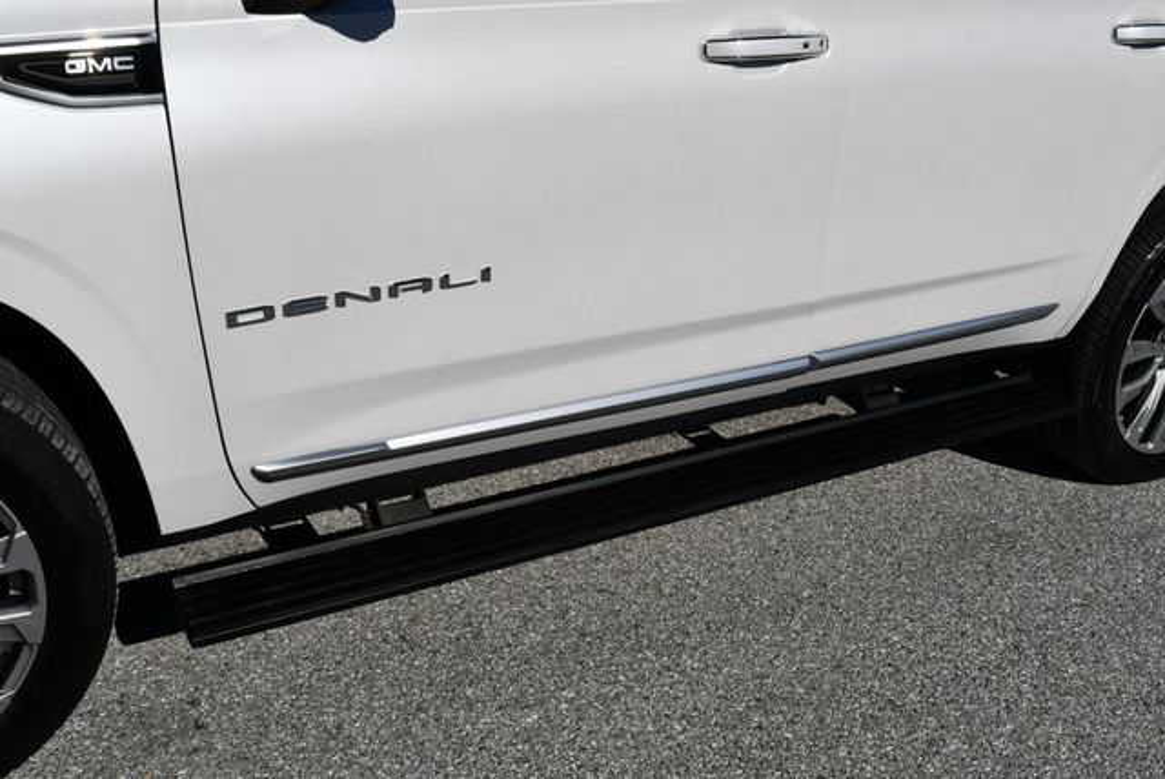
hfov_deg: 48.4
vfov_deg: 33.5
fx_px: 1296
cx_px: 582
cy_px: 390
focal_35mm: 40
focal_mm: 20
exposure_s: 1/500
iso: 100
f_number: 11
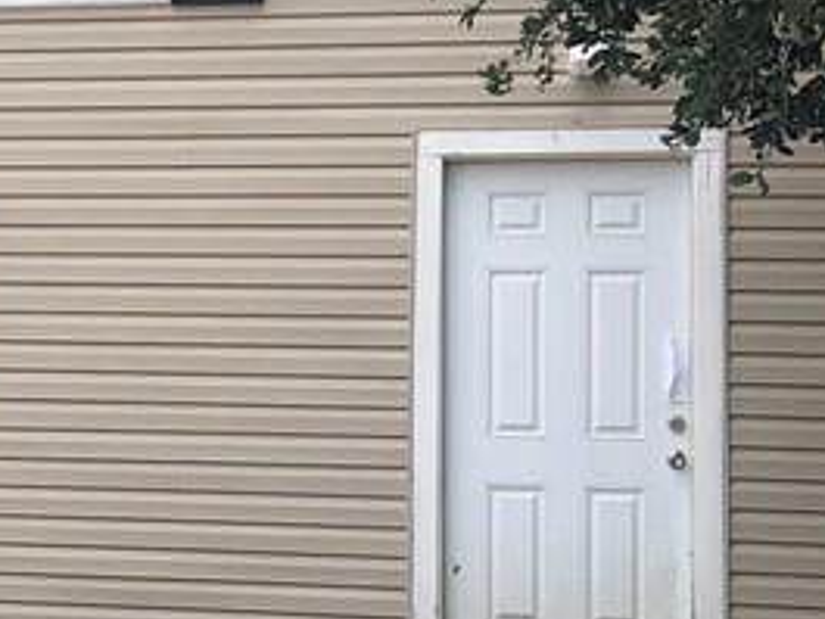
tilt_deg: -0.6
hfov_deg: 17.6
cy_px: 370
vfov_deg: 13.7
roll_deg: +0.5
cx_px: -78
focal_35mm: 108
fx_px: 2575
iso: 20
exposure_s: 1/1263
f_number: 1.8
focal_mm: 3.99
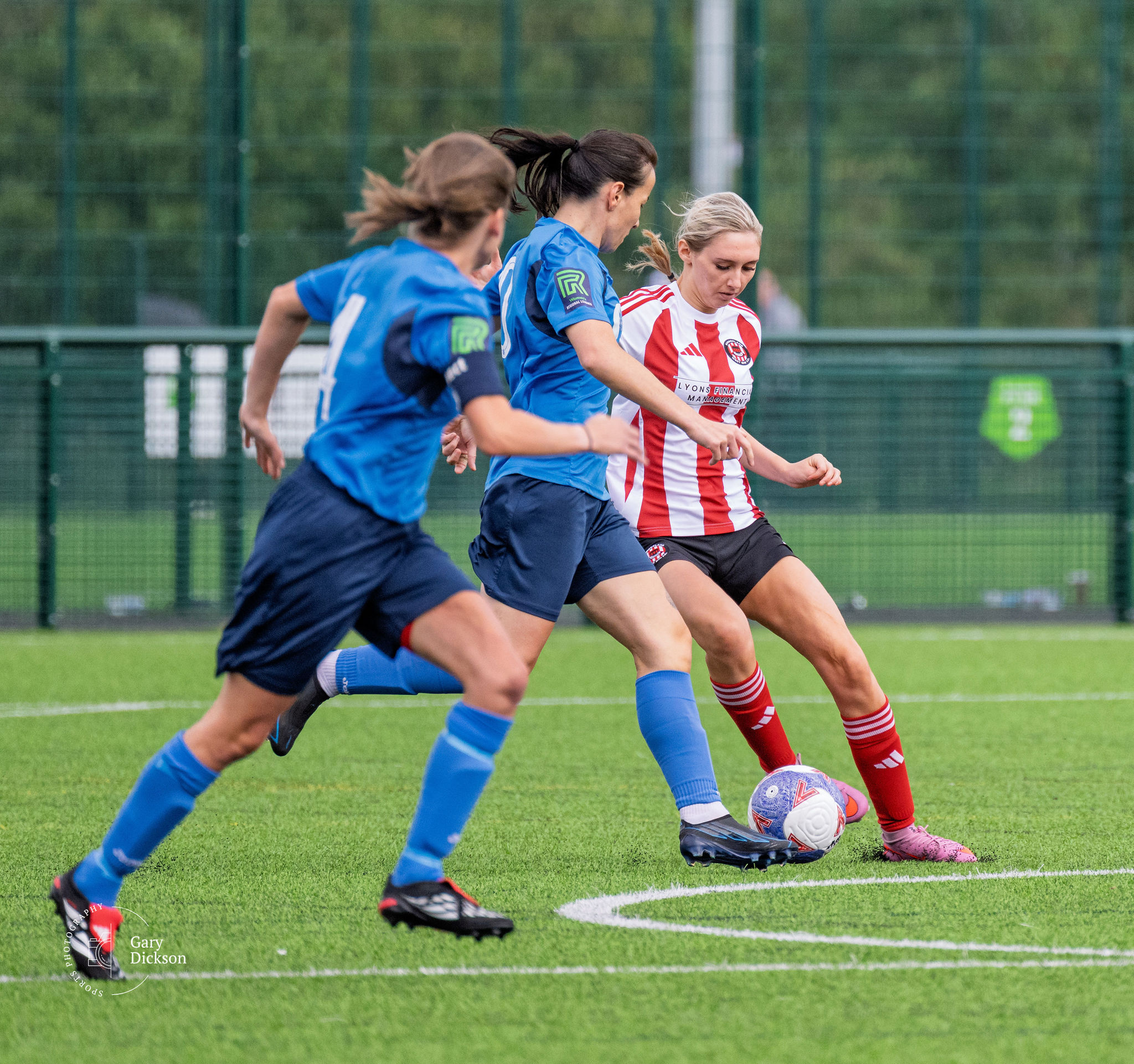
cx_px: 915
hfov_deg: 2.4
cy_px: 317
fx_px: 27195
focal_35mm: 757
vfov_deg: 2.2
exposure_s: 1/2000
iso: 1100
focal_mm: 400
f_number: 5.6
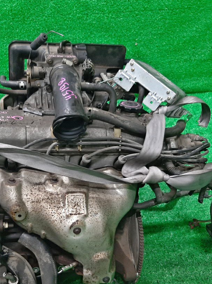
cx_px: 67
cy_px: 186
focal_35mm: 46
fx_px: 376
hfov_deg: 31.2
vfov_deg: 40.8
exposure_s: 1/50
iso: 173
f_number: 1.7
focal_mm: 3.93
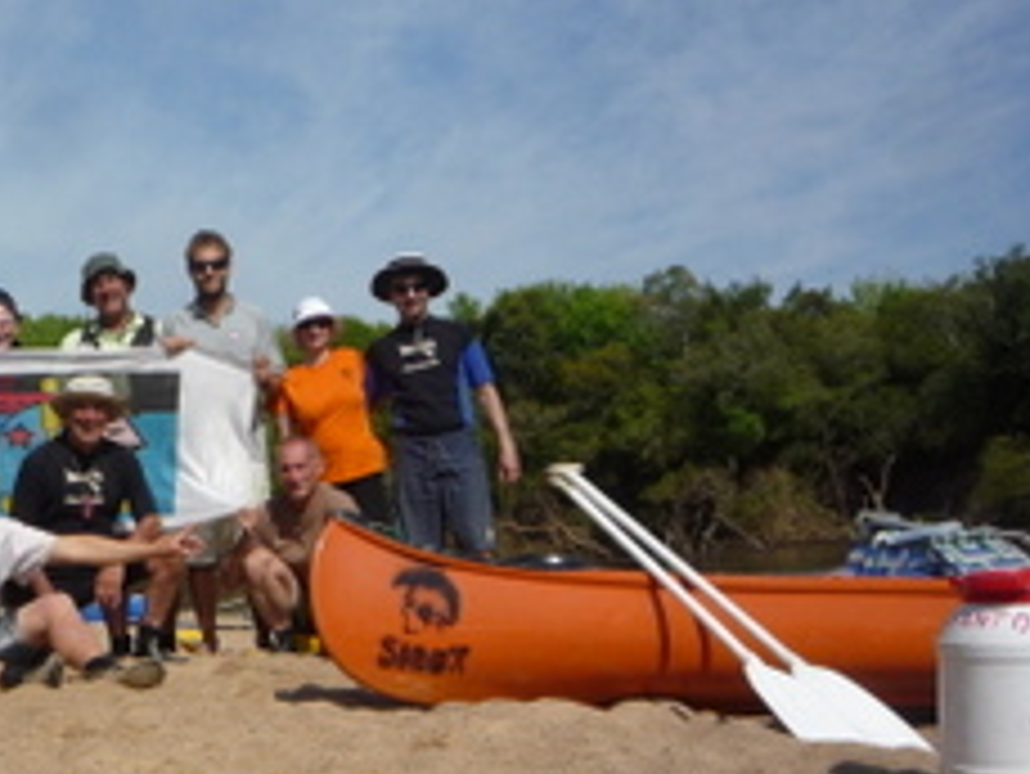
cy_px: 630
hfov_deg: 31.8
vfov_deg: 24.4
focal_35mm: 59
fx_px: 1756
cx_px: 207
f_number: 5.6
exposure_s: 1/640
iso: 100
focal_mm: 5.2
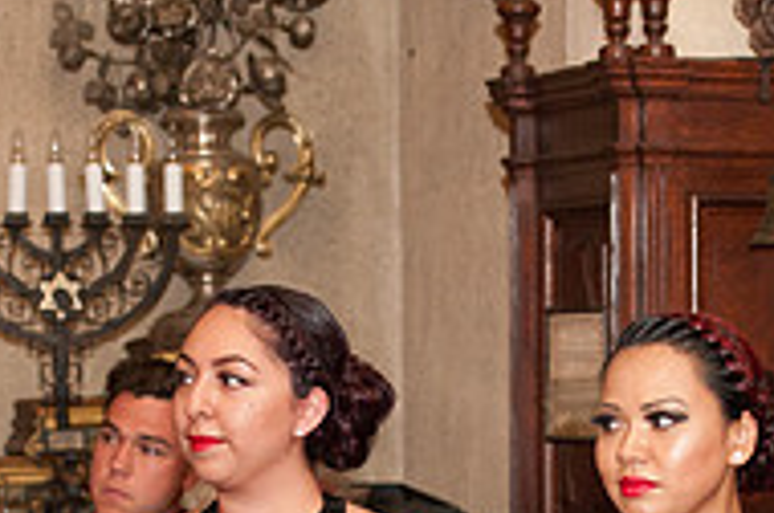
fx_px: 4593
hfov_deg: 9.6
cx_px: 468
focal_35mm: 214
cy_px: 733
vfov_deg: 6.3
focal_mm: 70
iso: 2500
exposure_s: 1/100
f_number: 3.5
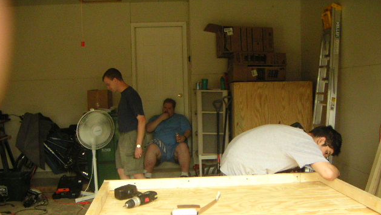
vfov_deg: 28.8
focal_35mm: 41
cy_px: 143
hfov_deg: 49.4
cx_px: 189
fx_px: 414
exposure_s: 1/180
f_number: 6.7
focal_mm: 4.8
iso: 400
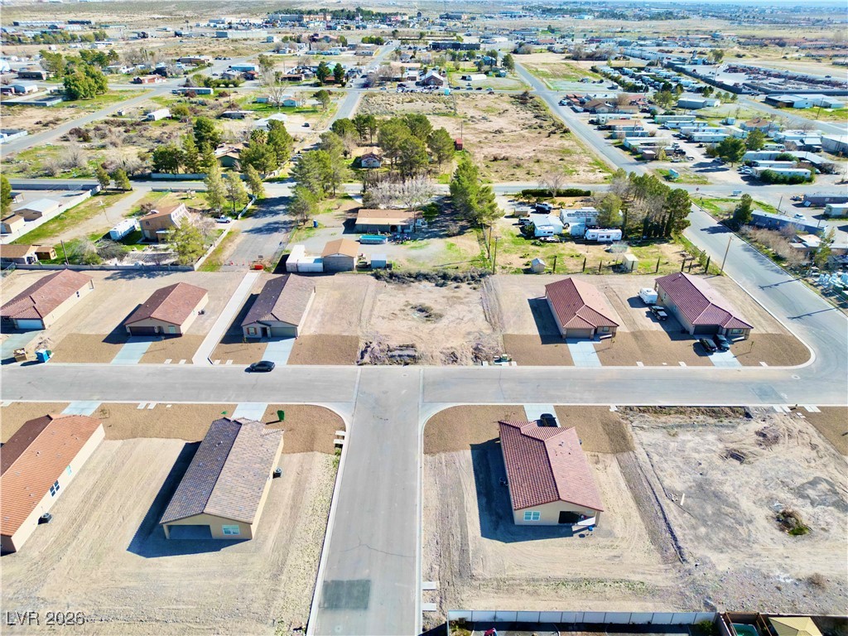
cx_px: 424
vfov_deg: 56.8
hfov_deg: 71.6
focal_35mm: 24
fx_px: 588
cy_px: 318
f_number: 1.7
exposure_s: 1/2000
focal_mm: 6.72
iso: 110
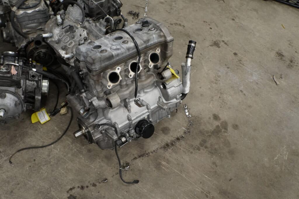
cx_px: 150
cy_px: 100
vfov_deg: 43.6
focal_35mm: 30
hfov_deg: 61.9
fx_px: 249
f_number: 5
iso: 800
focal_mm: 20
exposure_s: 1/60
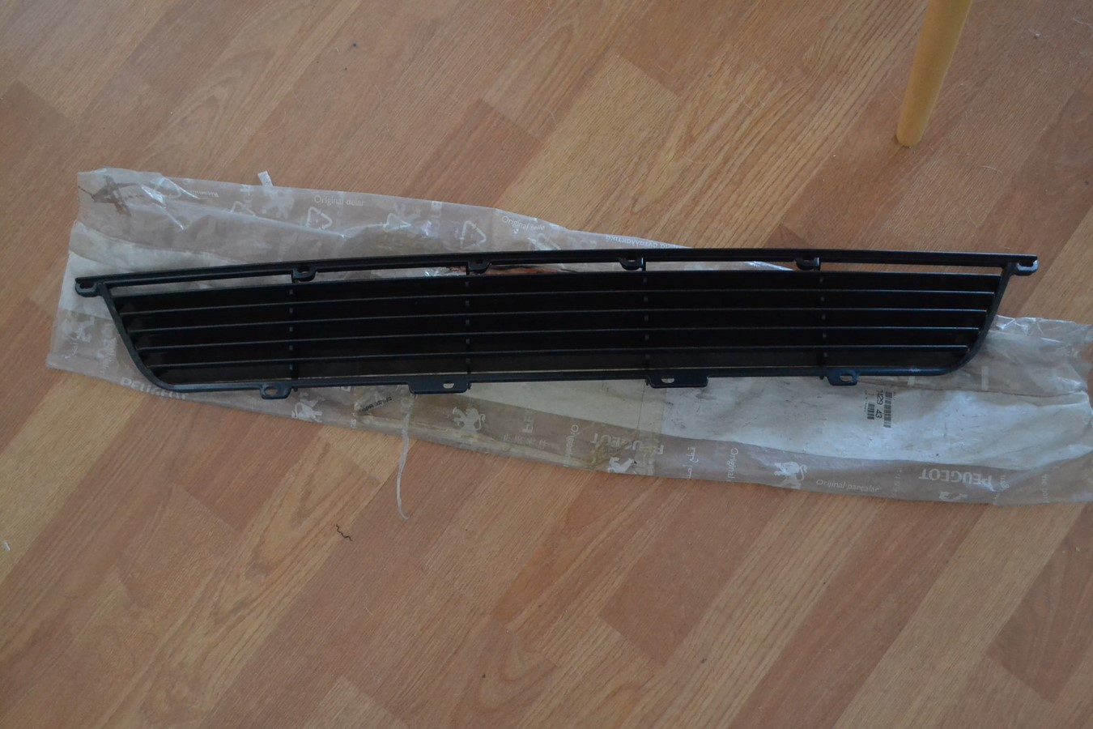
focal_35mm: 36
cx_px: 546
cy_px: 364
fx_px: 1093
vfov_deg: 36.9
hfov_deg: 53.1
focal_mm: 24
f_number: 4
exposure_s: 1/50
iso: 3200
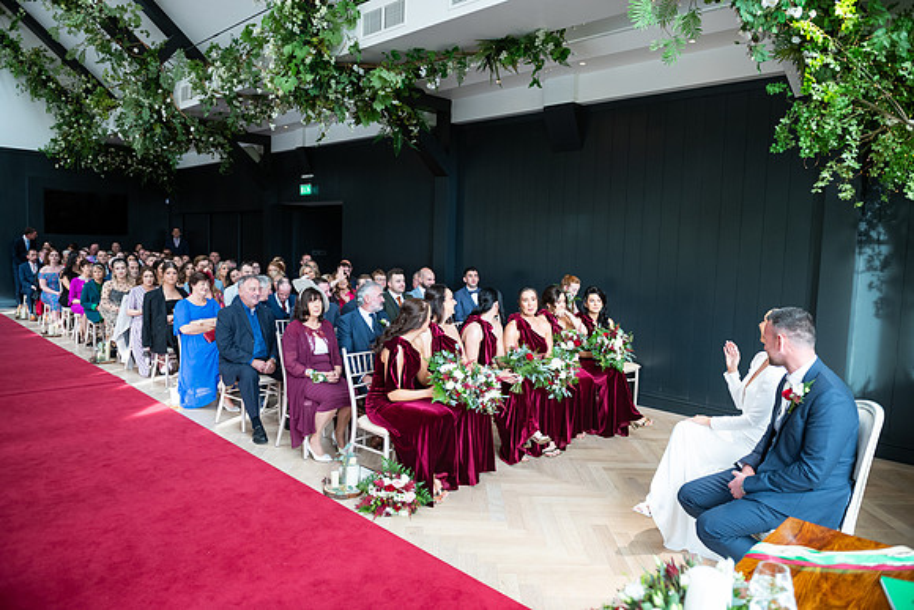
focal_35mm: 24
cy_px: 305
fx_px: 609
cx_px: 457
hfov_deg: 73.7
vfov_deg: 53.2
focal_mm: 24
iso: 640
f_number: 3.5
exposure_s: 1/160
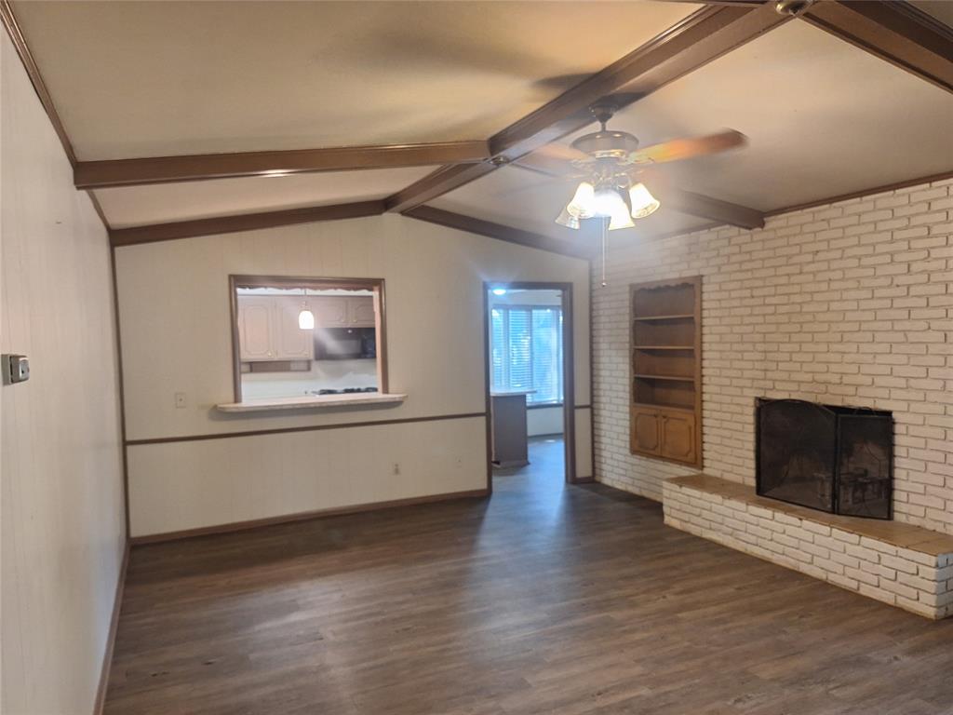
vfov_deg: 58.9
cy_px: 358
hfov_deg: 73.9
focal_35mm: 23
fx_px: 633
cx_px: 476
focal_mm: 5.54
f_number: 1.8
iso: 160
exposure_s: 1/40
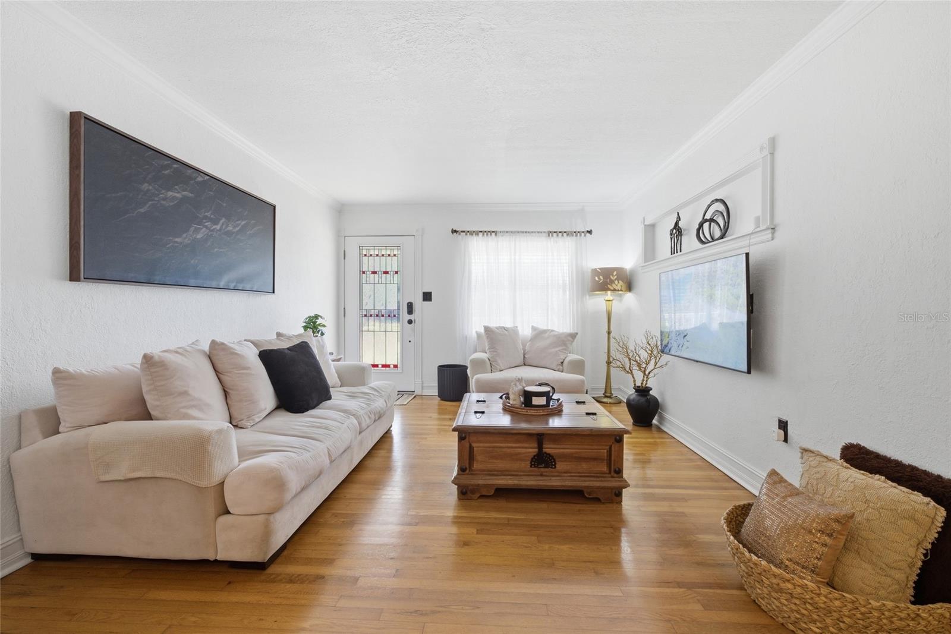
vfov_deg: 77.3
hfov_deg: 100.4
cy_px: 317
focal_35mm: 15
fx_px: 396
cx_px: 476
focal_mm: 10
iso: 320
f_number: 9
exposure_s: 1/30
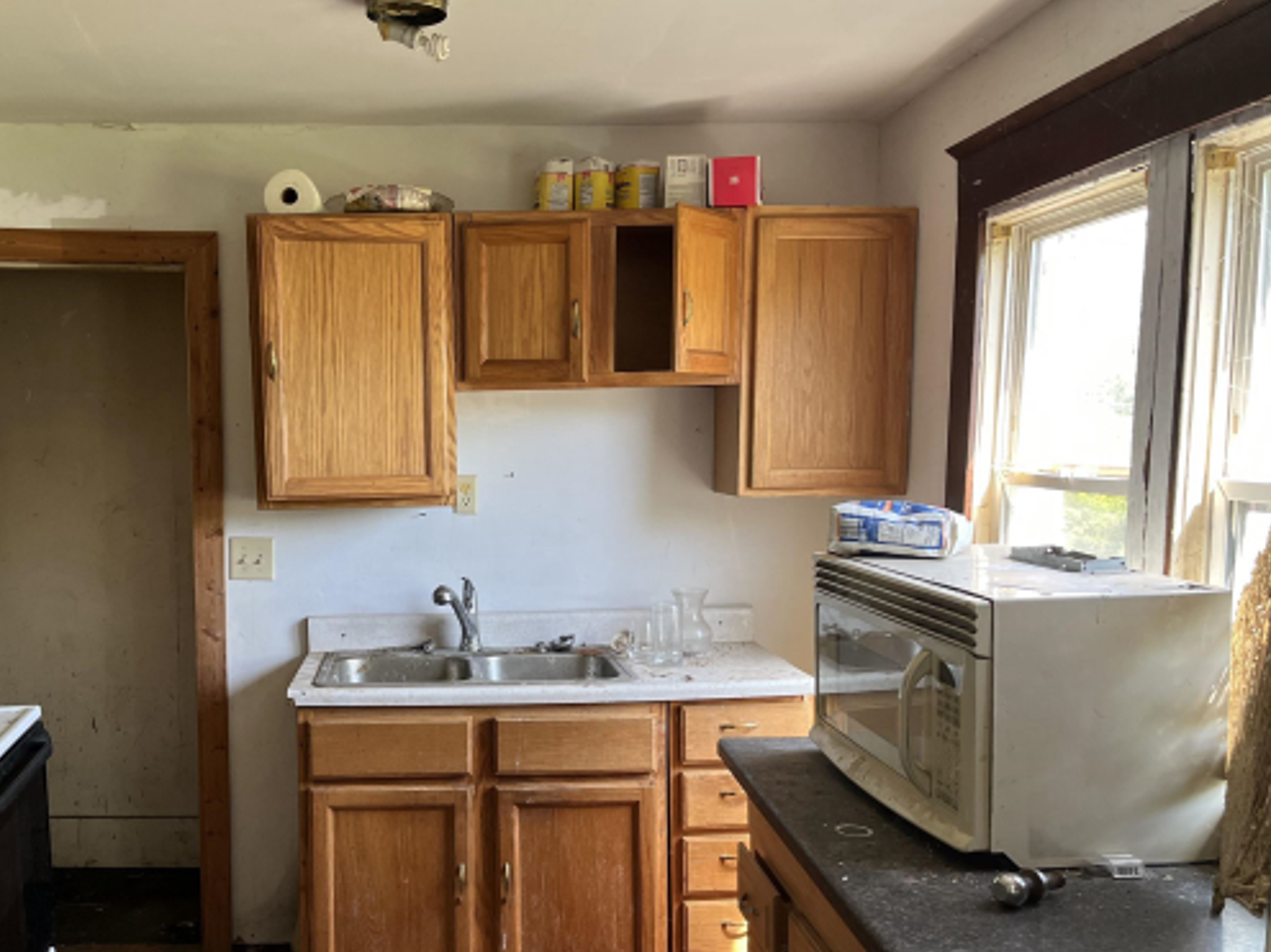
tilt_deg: -6.3
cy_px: 580
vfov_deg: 40.5
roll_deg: -0.4
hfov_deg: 52.1
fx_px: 1285
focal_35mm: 35
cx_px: 481
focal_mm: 5.1
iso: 125
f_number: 1.6
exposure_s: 1/121
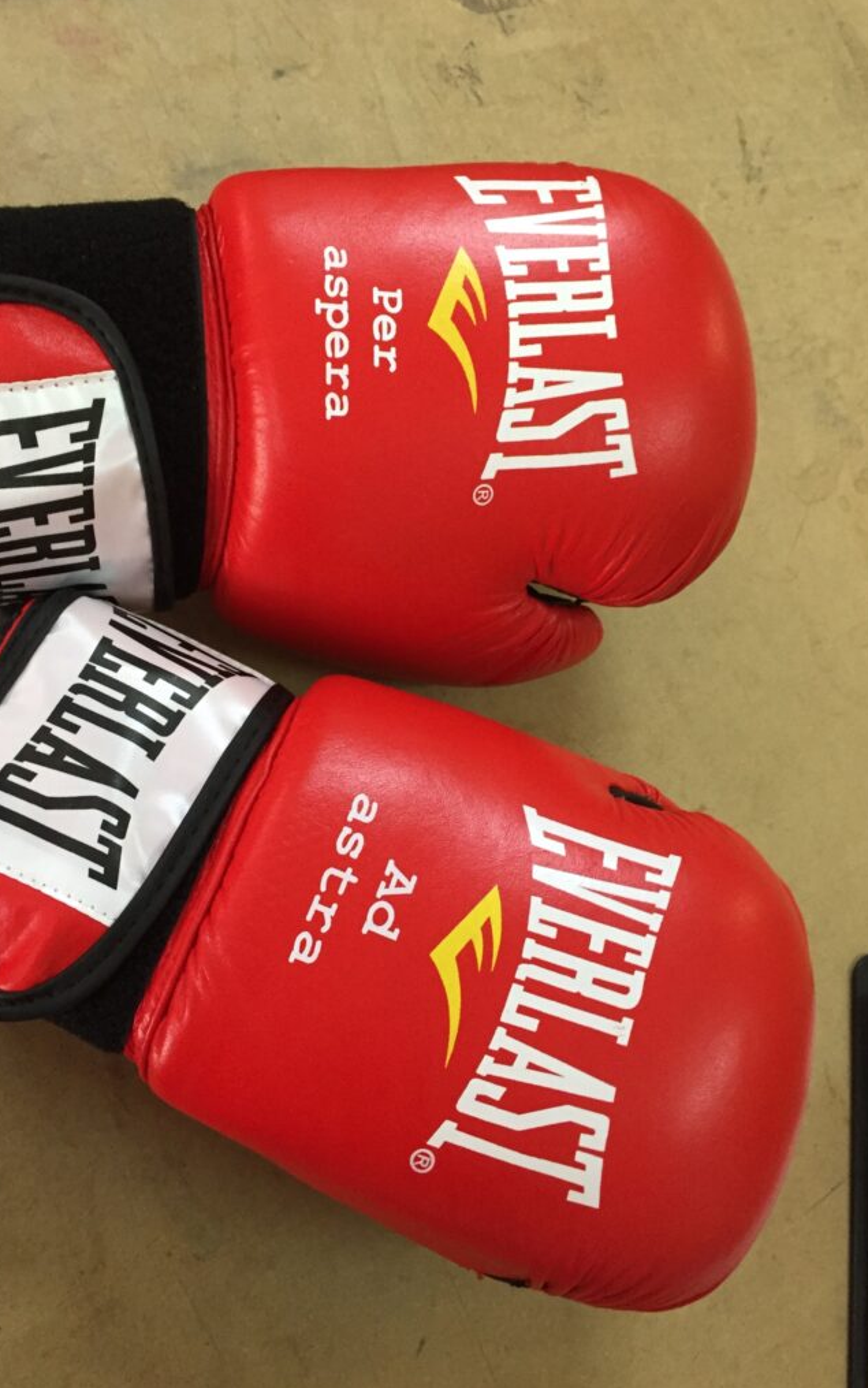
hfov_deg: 40.6
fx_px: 1172
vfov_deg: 61.2
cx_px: 406
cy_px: 693
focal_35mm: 31
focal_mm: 4.15
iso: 200
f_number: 2.2
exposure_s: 1/33
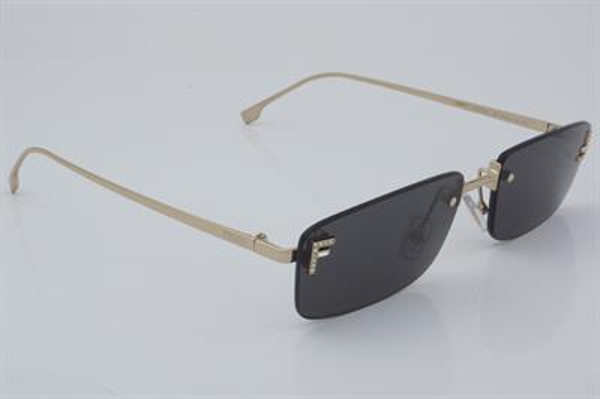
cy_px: 200
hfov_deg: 29.9
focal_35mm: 68
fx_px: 1124
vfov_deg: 20.1
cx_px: 300
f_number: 32
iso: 100
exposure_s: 1/4
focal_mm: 45
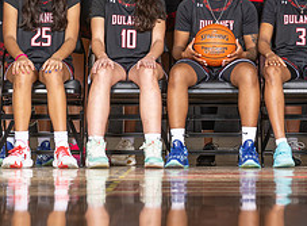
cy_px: -11
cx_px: 248
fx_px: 1929
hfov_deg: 9.1
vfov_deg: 6.7
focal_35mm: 219
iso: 80
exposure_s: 1/125
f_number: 5.6
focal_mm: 70
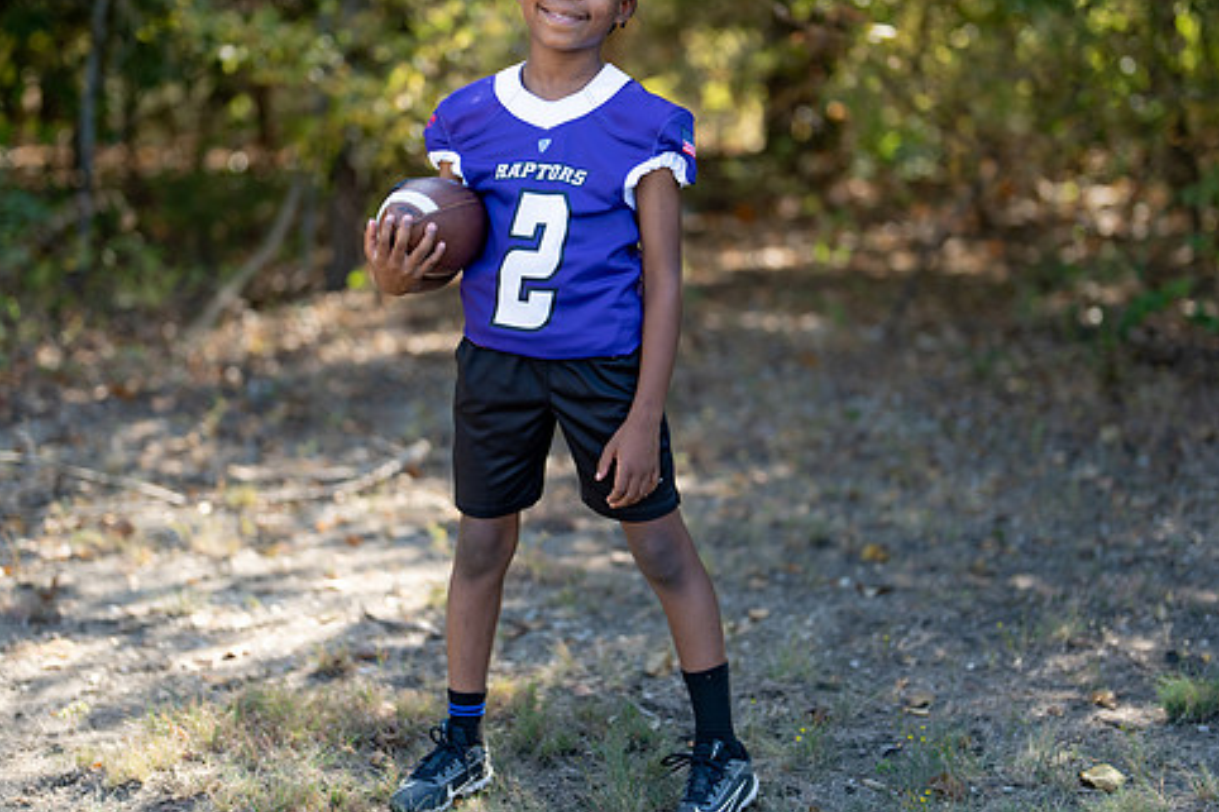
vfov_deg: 18.4
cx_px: 573
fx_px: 2505
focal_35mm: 74
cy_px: 368
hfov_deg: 27.3
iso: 100
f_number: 1.2
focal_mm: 50
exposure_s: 1/1600
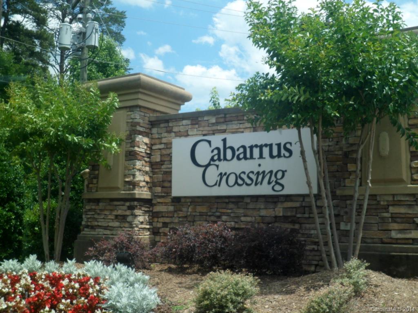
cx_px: 209
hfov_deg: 44.8
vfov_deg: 34.3
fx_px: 507
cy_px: 156
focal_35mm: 42
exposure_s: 1/500
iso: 80
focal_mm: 7.8
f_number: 4.2
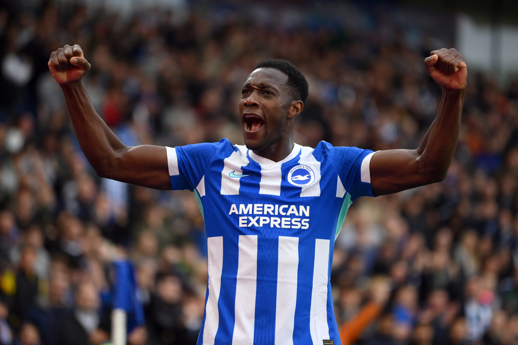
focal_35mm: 200
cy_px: 172
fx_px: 2878
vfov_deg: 6.9
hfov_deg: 10.3
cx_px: 259
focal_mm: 200
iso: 1250
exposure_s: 1/1600
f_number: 2.8
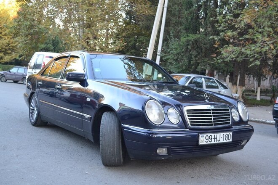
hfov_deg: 49.6
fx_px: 301
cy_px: 92
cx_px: 139
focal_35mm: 39
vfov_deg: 34.2
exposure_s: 1/30
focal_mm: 26
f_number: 5.6
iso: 400
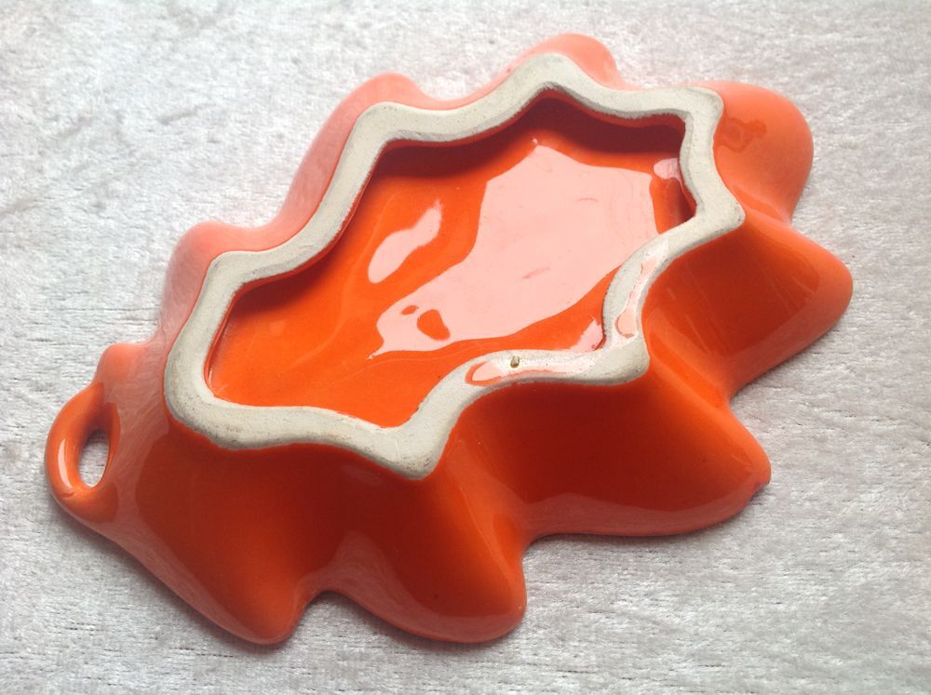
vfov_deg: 40.6
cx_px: 466
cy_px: 348
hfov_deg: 52.7
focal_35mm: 35
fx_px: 940
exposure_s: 1/60
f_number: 2.4
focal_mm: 4.28
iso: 50
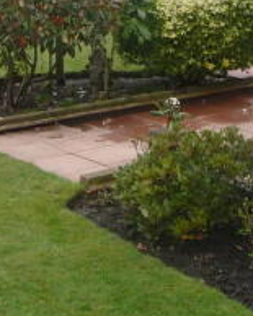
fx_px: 768
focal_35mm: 82
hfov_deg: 18.7
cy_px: 51
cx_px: 104
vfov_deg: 22.9
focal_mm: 4.7
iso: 100
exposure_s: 1/160
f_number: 3.3
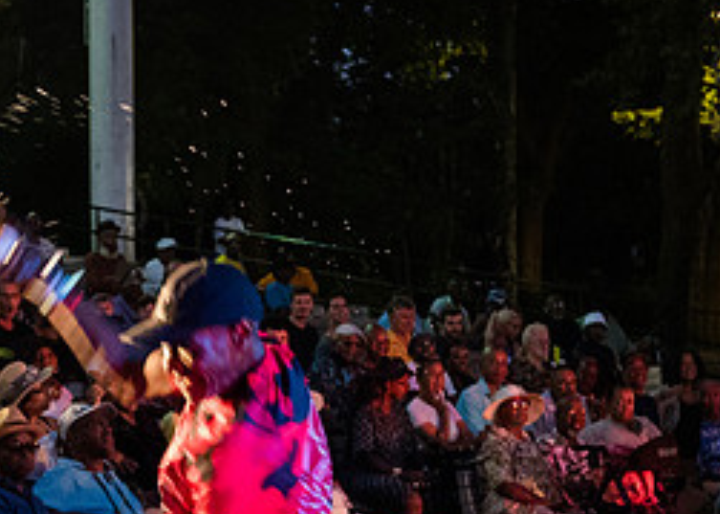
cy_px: 429
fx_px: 2207
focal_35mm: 108
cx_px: 129
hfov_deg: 18.3
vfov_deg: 13.2
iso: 6400
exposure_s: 1/100
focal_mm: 38
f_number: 3.2
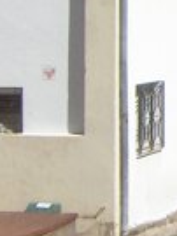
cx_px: 512
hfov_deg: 6.1
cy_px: -61
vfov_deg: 8.7
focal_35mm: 225
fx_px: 1536
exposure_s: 1/1493
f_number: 4.8
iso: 100
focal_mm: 8
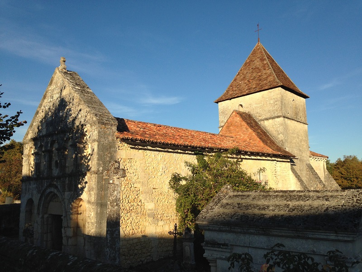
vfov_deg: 42.9
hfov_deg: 55.4
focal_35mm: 33
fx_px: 345
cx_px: 181
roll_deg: +1.8
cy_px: 136
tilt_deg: +8.3
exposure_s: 1/1466
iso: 50
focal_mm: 4.12
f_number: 2.4
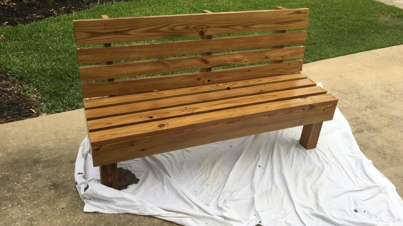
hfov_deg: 61.0
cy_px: 87
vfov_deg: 36.5
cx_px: 204
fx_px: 342
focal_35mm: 32
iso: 25
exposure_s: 1/242
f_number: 2.2
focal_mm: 4.15
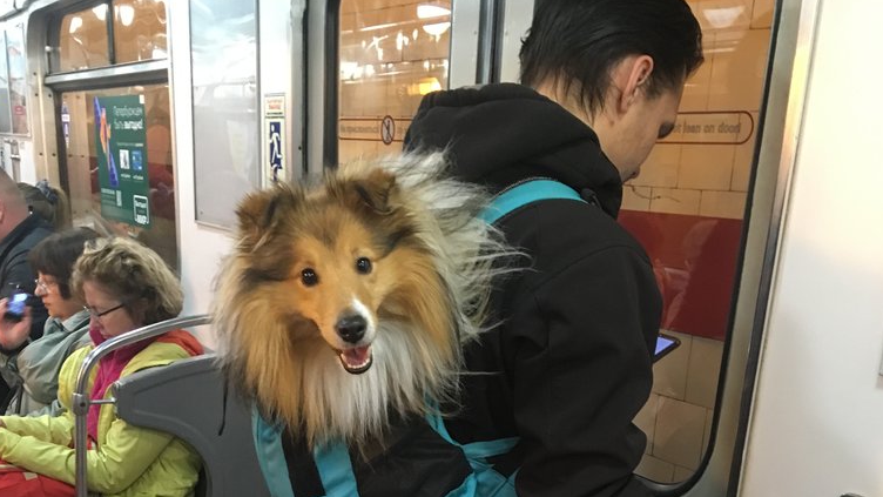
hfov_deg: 47.4
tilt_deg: -23.0
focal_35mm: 43
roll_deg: -1.8
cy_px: 519
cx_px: 439
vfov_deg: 26.0
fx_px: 1007
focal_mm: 4.15
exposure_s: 1/20
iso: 200
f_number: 2.2
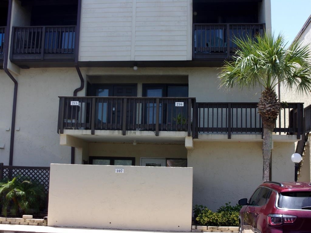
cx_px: 156
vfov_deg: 27.5
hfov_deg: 36.2
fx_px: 476
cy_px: 116
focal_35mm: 53
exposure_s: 1/240
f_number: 4.9
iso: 80
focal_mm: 9.5
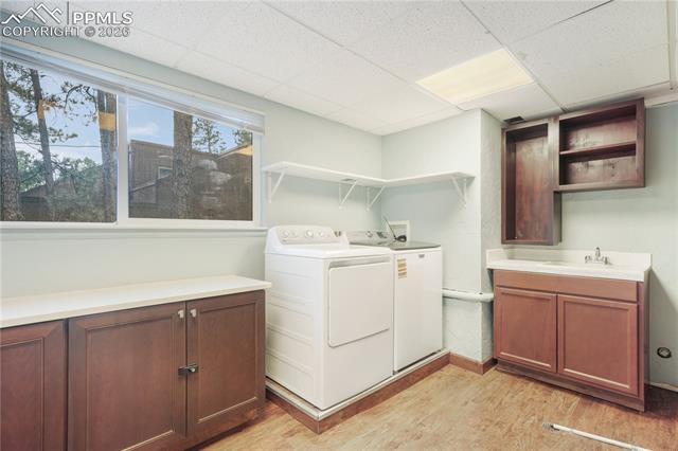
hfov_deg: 93.3
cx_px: 339
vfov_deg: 70.4
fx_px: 320
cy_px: 226
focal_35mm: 17
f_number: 11
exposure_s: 1.3
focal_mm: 17
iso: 400
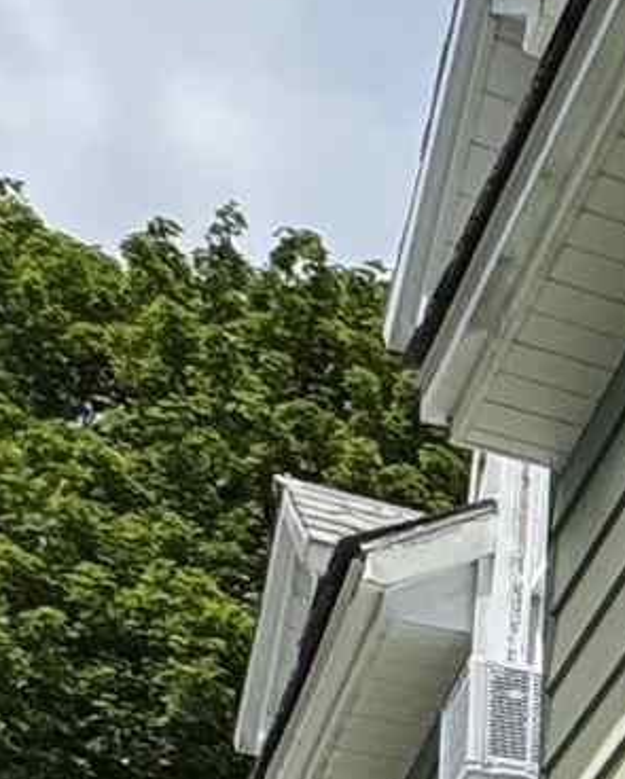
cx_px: 1945
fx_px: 2633
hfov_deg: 9.8
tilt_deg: +11.3
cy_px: 1321
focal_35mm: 114
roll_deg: +2.2
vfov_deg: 15.0
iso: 50
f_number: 2.2
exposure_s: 1/2584
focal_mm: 2.22
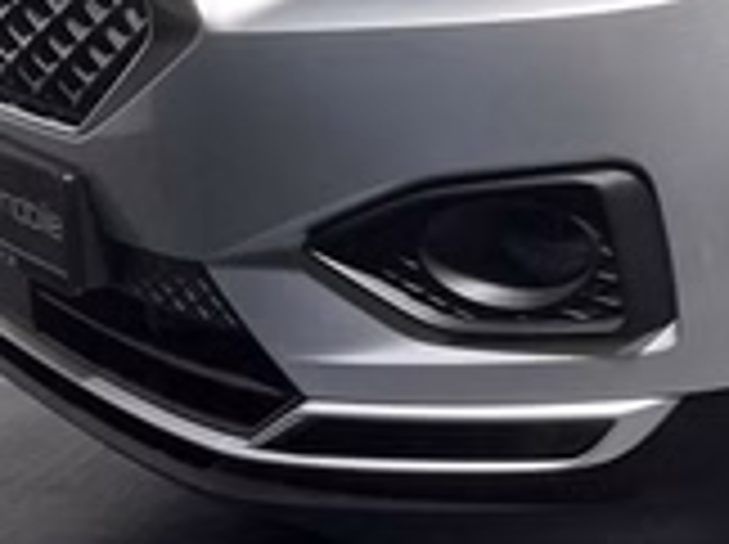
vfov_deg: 14.5
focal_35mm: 99
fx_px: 2082
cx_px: 1112
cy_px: -76
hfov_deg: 17.7
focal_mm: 5.1
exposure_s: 1/100
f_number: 1.6
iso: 64
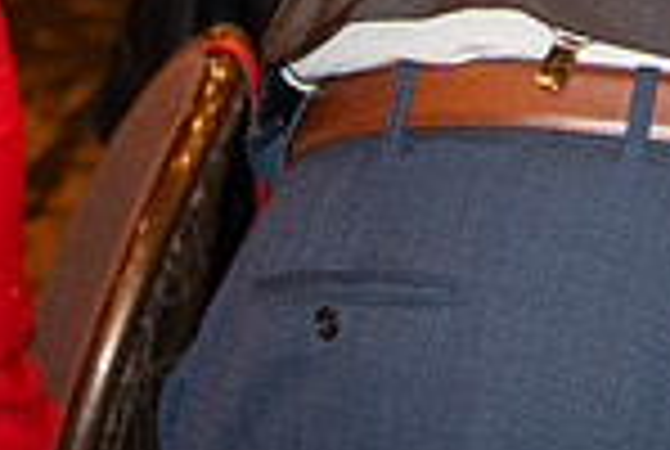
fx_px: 5949
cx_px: 1045
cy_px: -547
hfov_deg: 6.4
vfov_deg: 4.3
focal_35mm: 319
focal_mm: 70
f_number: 5.6
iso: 2000
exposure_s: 1/60
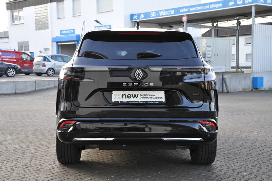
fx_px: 430
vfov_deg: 23.7
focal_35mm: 57
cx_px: 136
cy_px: 90
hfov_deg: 35.1
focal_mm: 38
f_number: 5.6
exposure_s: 1/125
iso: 250
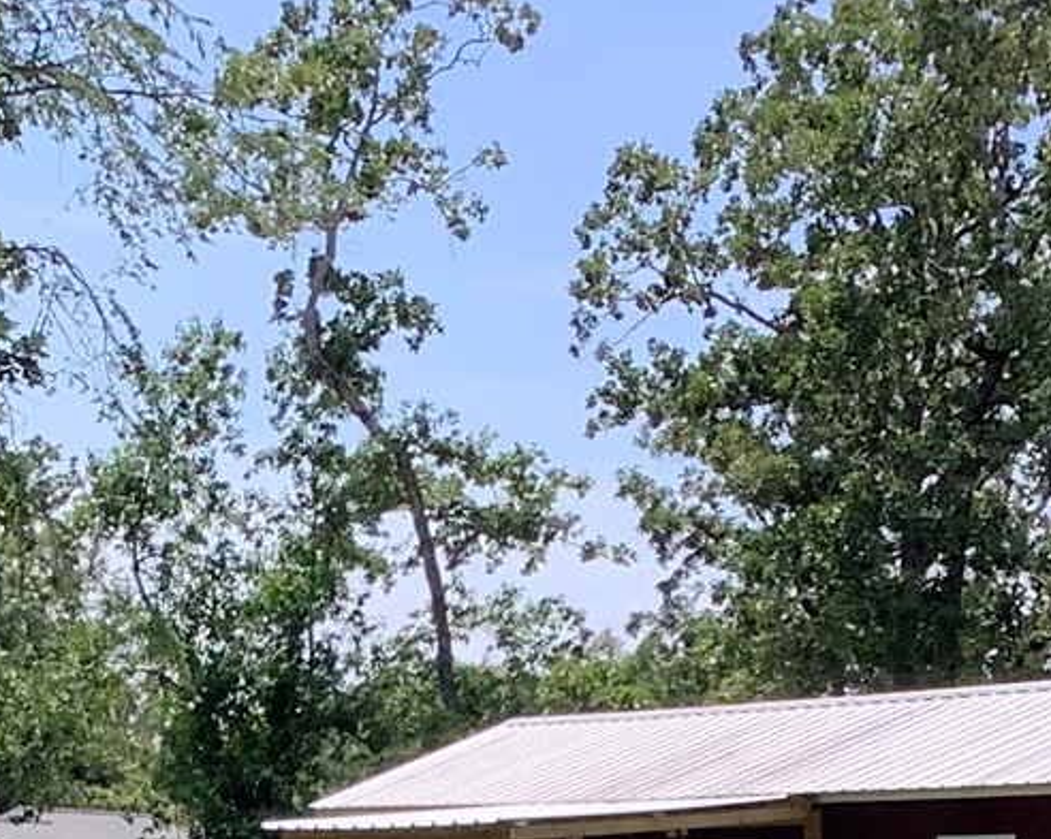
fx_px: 3917
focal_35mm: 126
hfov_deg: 15.2
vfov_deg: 11.8
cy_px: 1191
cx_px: 278
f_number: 2.4
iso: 25
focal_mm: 3.3
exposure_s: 1/339
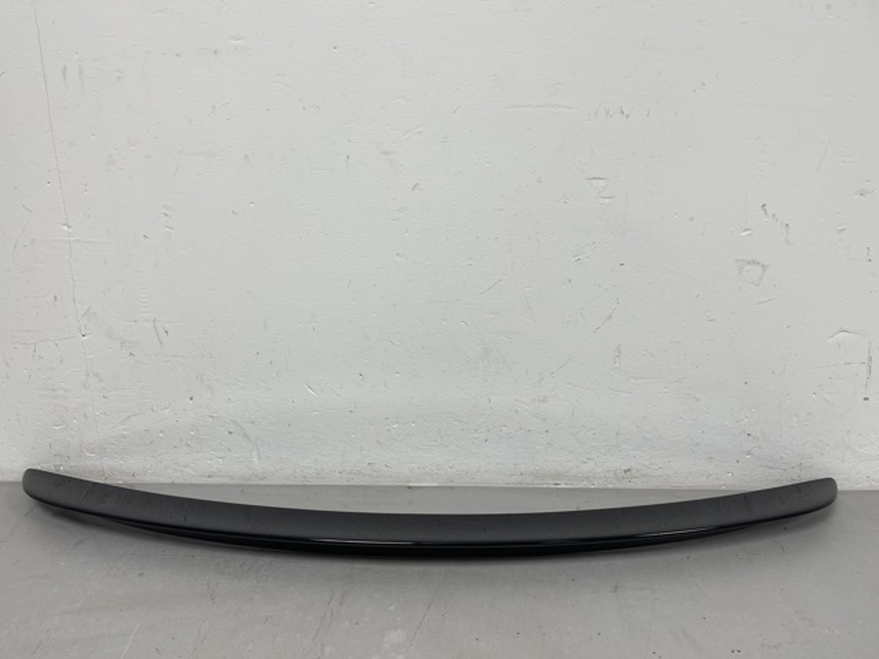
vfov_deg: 54.9
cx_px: 440
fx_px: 635
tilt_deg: -19.2
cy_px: 330
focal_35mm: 25
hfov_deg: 69.4
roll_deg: -0.7
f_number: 1.6
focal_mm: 5.1
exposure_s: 1/100
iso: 50
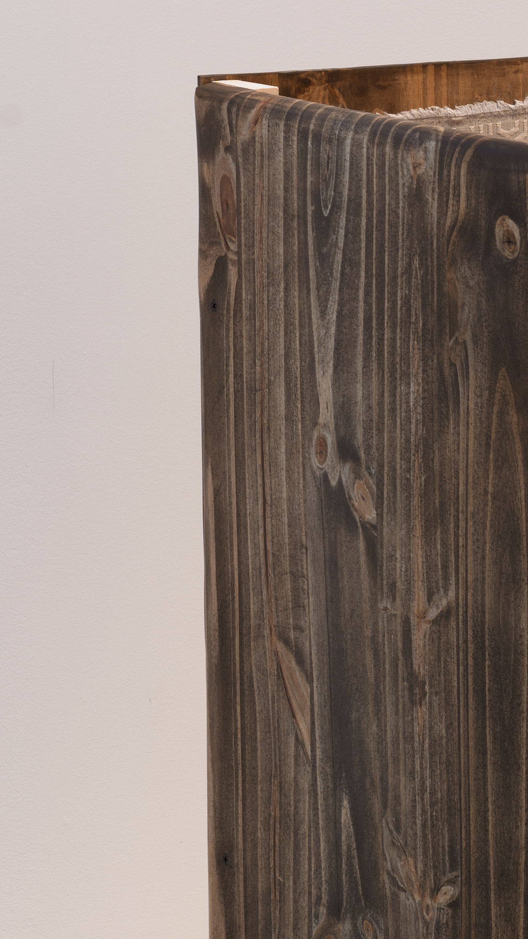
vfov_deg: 10.3
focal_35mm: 209
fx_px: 5201
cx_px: 663
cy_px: 198
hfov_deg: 5.8
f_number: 11
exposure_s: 8
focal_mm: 50
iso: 31
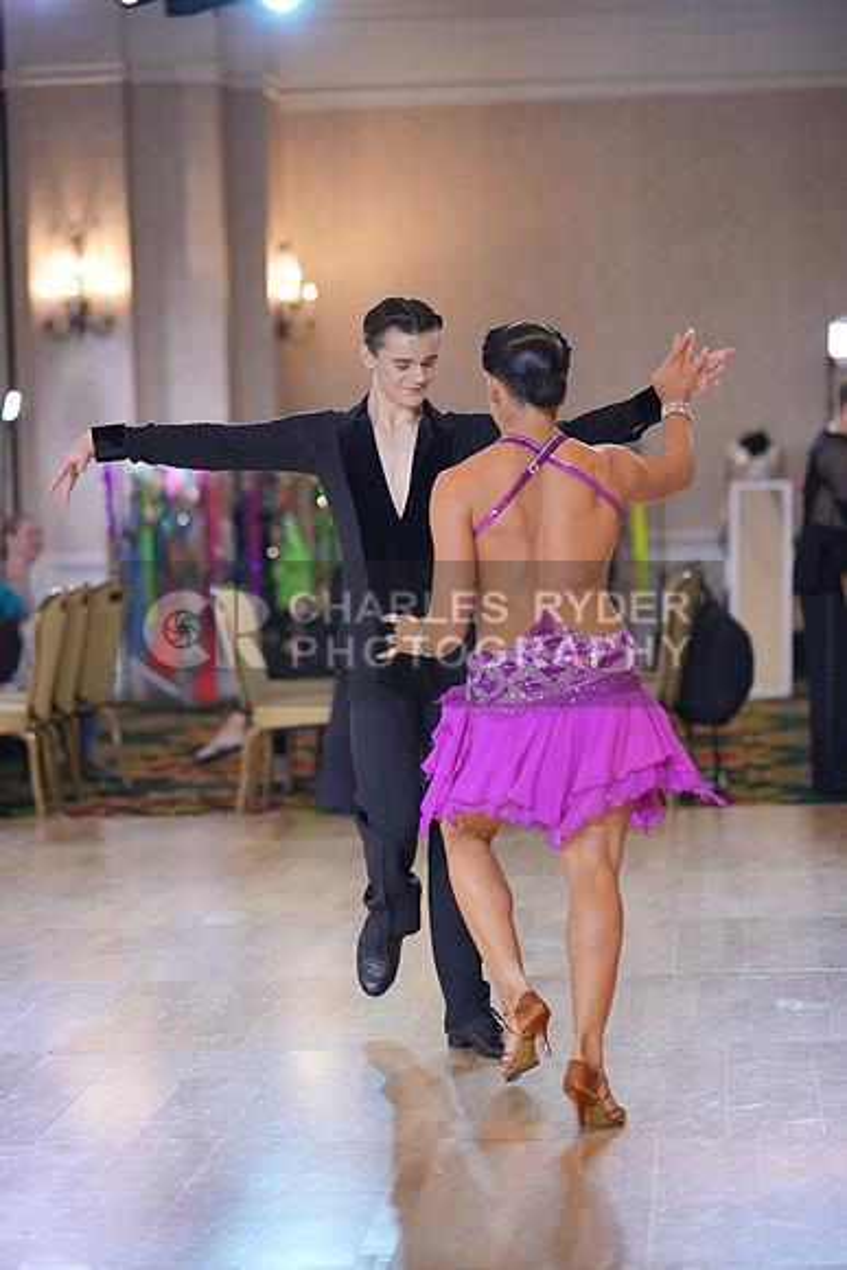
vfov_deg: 23.6
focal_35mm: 86
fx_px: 3033
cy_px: 635
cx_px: 424
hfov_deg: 15.9
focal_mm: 86
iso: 1000
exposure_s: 1/500
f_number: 2
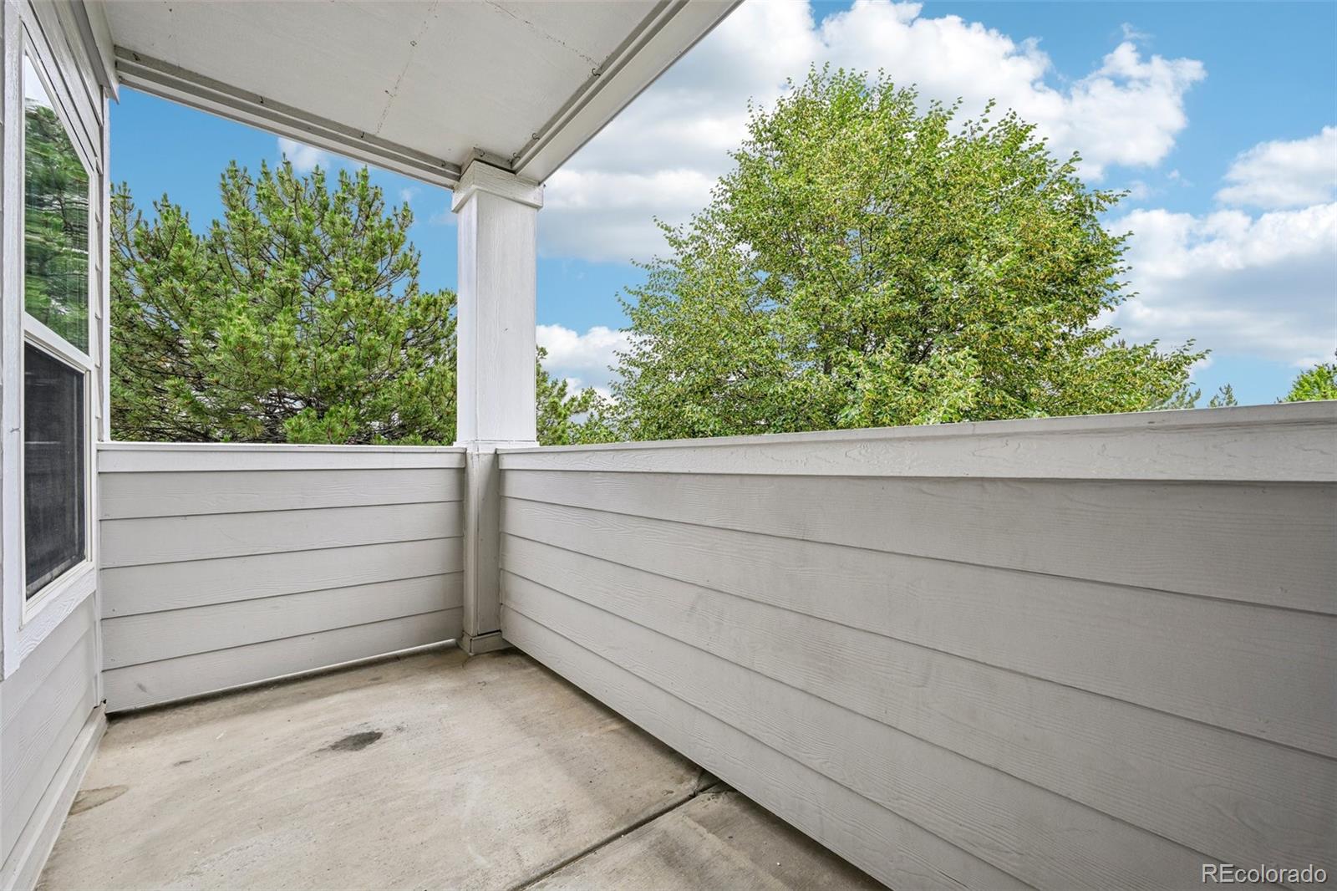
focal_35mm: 14
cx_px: 668
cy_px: 446
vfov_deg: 81.2
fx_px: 520
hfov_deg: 104.3
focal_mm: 14
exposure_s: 1/40
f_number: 10
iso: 64
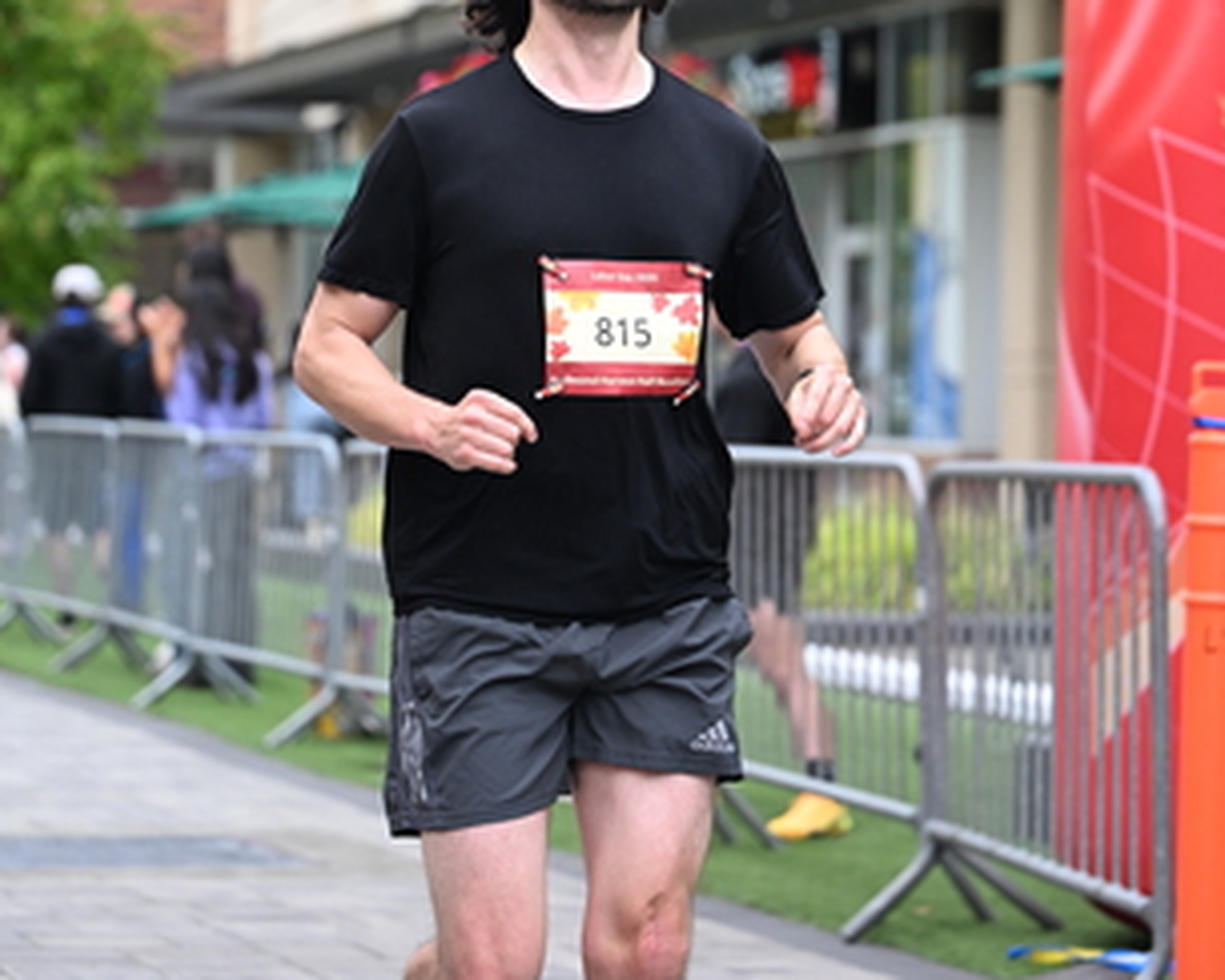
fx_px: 5148
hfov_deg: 13.6
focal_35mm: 142
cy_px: 52
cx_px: 604
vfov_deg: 10.8
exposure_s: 1/2000
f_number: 2.8
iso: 800
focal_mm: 84
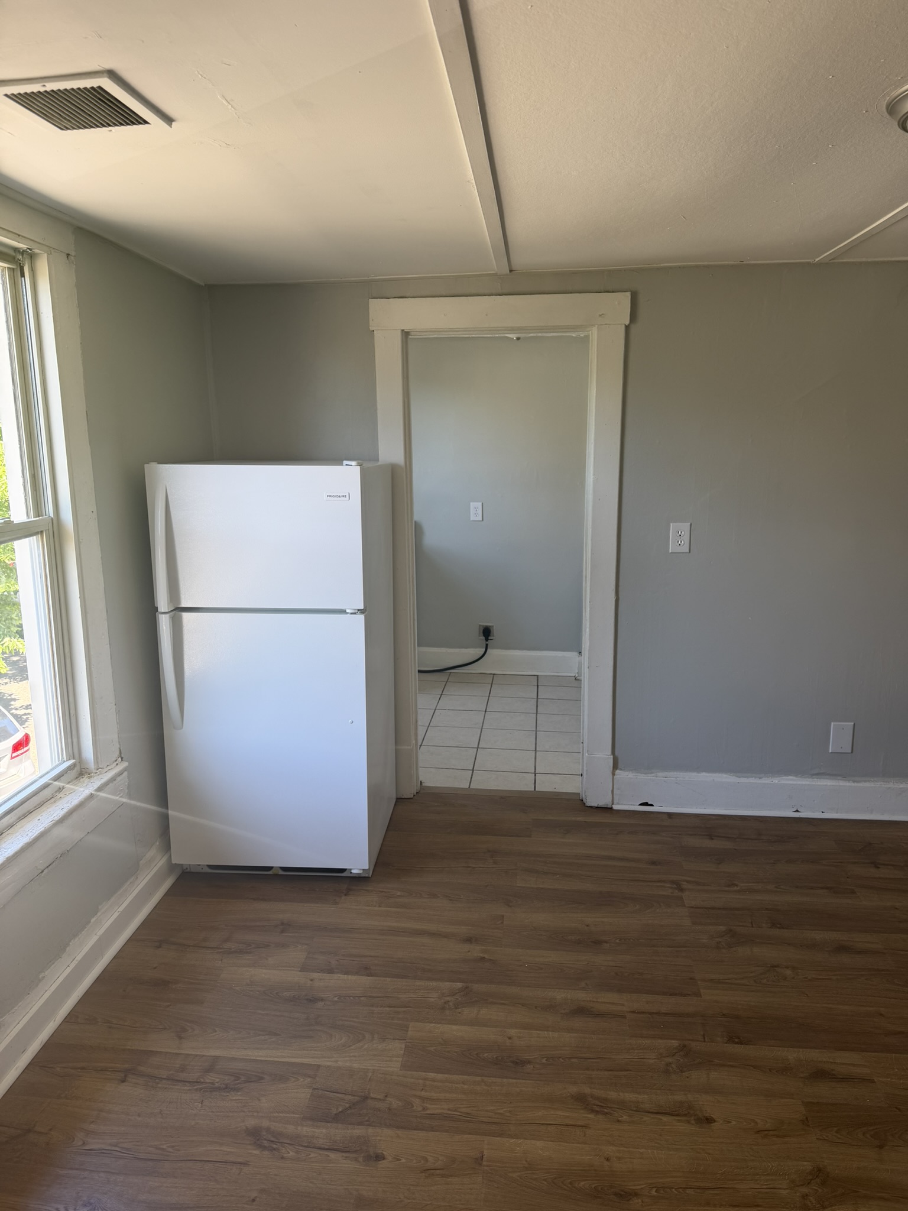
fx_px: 839
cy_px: 606
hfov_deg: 56.8
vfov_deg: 71.6
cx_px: 454
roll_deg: +0.3
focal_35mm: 24
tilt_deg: -9.9
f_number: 1.78
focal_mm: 6.76
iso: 64
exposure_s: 1/121
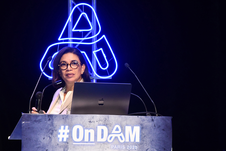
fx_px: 753
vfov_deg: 11.4
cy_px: 76
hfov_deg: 17.1
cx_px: 113
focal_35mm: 120
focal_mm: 80
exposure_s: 1/125
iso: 1600
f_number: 6.3
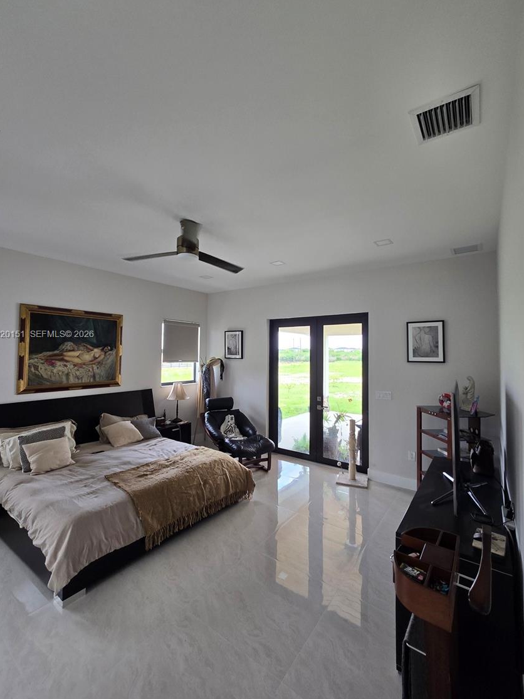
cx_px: 260
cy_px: 335
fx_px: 282
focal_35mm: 14
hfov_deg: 85.7
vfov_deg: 102.0
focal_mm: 2.2
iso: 100
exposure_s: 1/100
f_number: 2.2
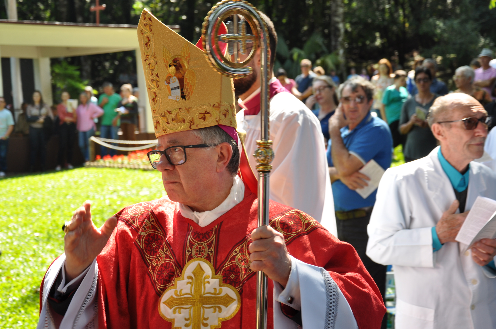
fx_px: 929
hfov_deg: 29.9
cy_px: 164
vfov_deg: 20.1
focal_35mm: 68
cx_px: 248
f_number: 5.6
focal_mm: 45
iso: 200
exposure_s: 1/125
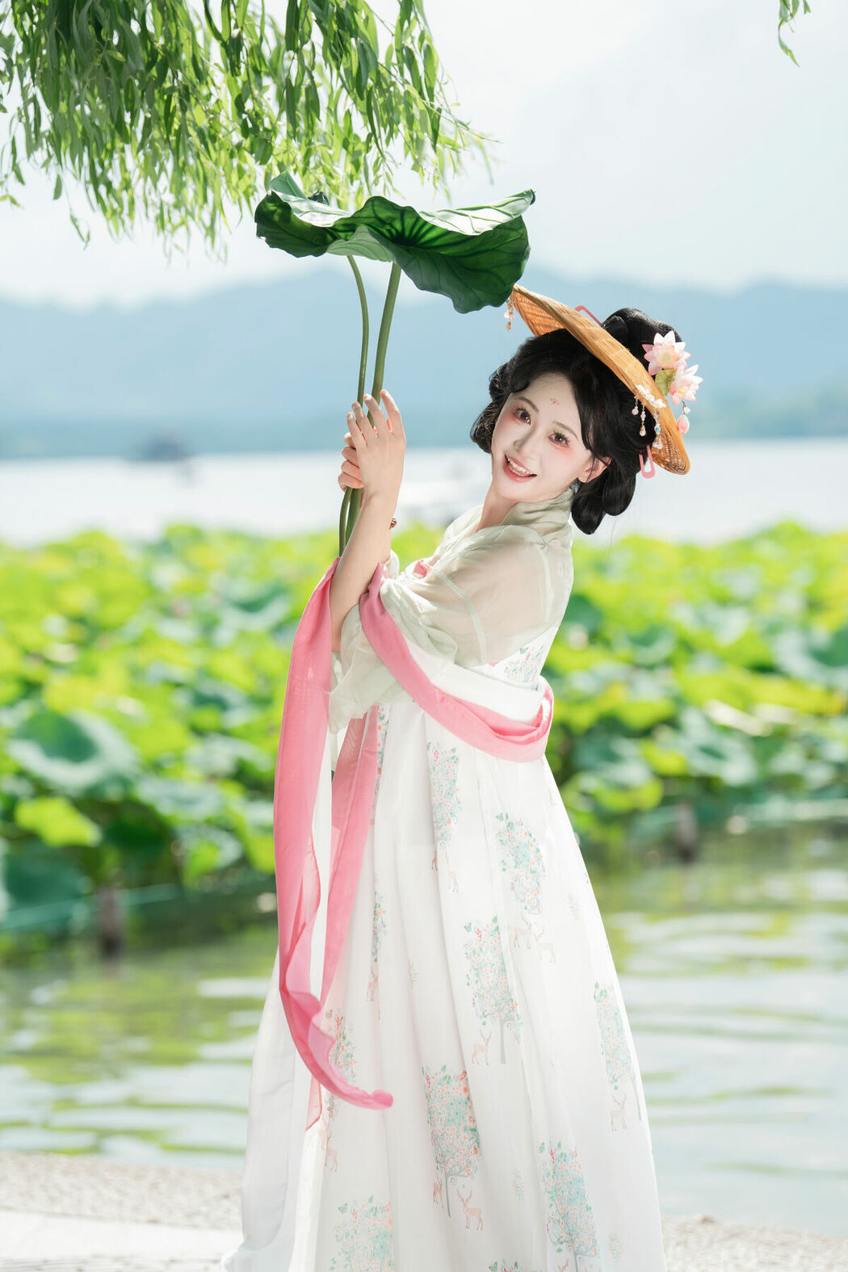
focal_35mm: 105
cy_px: 636
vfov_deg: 19.5
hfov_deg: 13.0
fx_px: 3710
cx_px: 424
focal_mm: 105
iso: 125
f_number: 3.2
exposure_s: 1/500
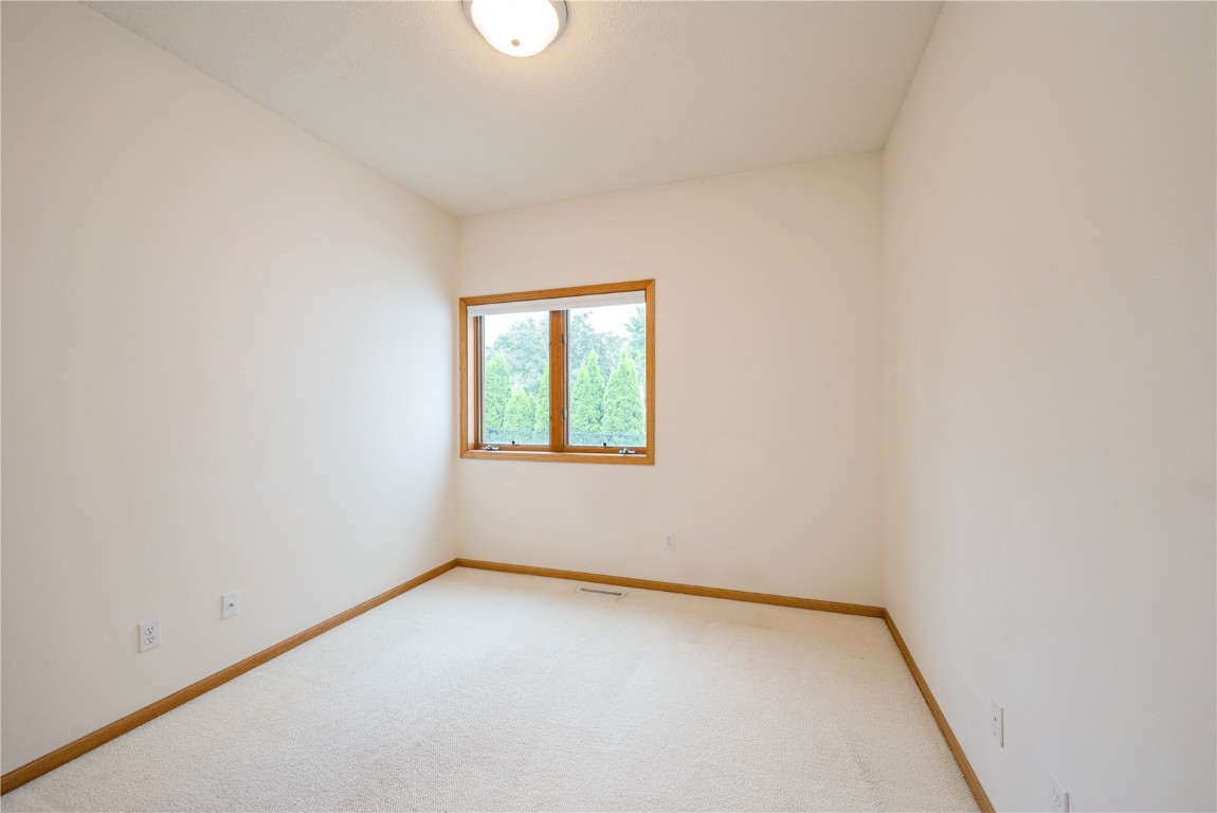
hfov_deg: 104.2
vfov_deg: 81.3
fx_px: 473
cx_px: 608
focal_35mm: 14
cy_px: 406
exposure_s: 1/6
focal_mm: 14
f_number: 8
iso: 200
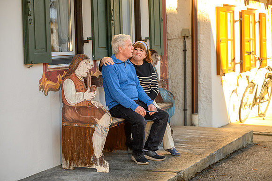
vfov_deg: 14.8
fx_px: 695
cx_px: 136
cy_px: 90
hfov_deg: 22.2
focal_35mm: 92
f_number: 3.2
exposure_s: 1/320
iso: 125
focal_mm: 92
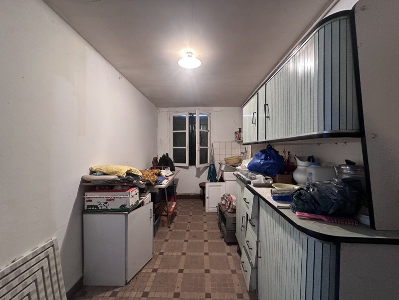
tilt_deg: -0.1
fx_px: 161
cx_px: 200
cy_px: 150
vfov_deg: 85.7
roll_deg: -1.1
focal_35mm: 14
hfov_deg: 102.1
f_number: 2.2
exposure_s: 1/50
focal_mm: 2.22
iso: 320
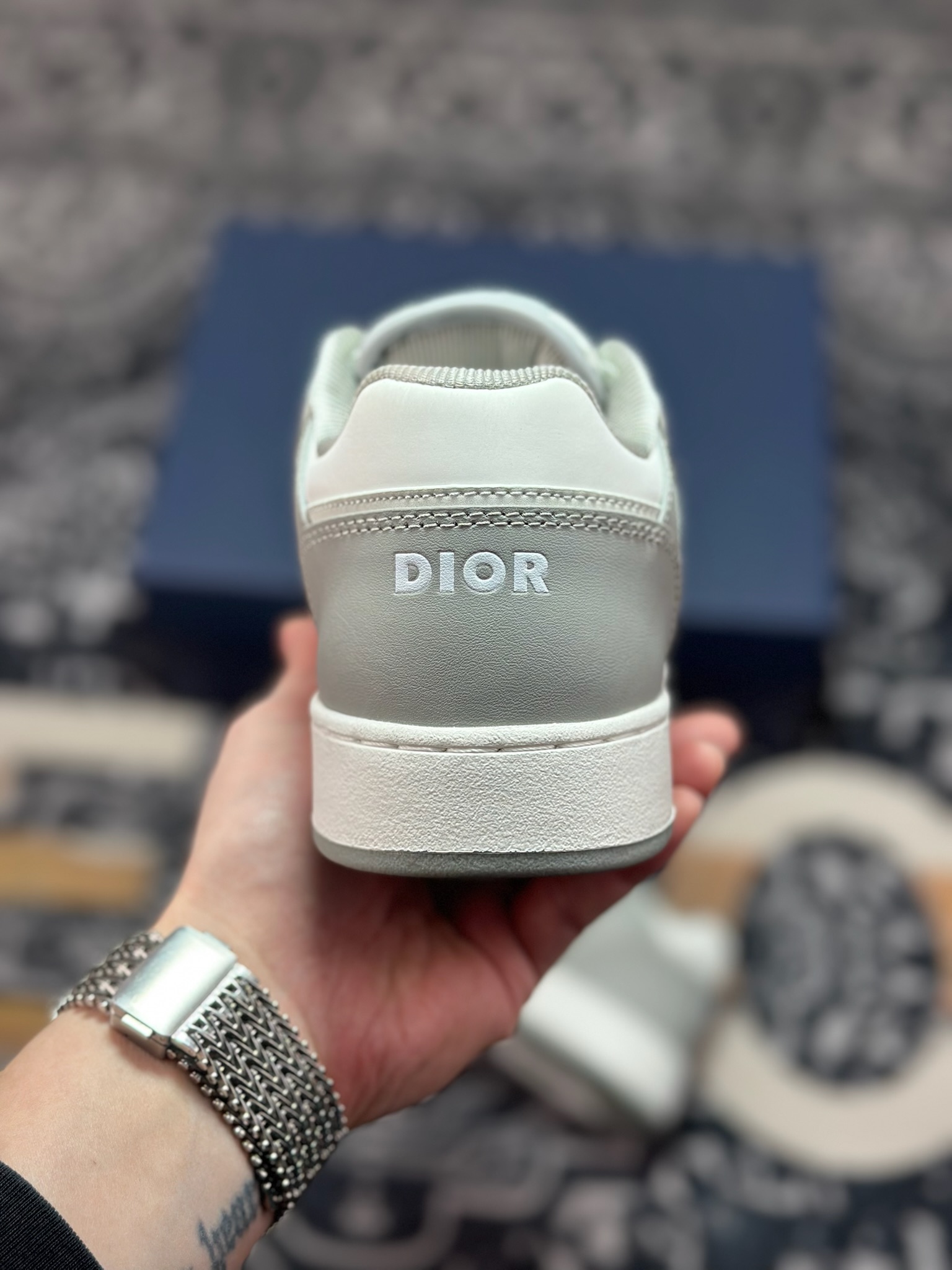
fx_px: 1760
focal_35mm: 48
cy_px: 635
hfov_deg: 30.3
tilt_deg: -55.4
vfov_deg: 39.7
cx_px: 476
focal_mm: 6.86
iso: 80
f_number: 1.78
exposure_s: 1/810
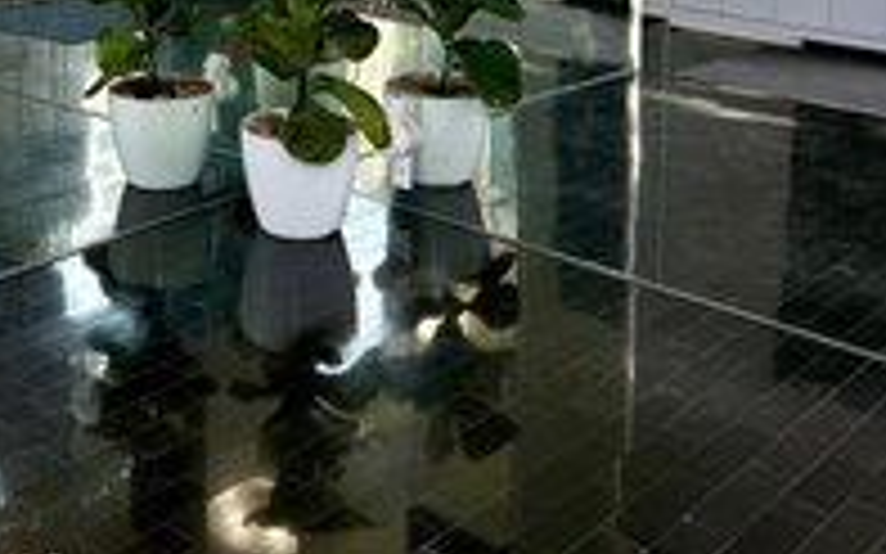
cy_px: -122
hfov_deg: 36.1
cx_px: 227
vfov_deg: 21.7
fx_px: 1328
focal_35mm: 55
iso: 160
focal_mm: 6.76
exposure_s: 1/230
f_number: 1.78
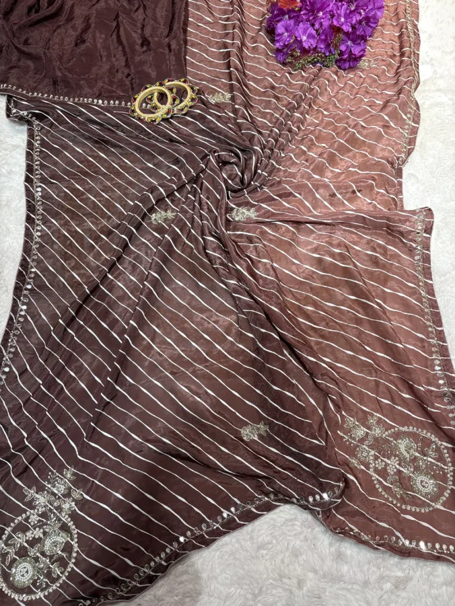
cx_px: 228
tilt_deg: -69.2
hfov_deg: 53.1
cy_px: 303
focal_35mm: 26
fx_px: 456
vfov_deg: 67.3
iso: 50
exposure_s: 1/100
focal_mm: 5.96
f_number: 1.6
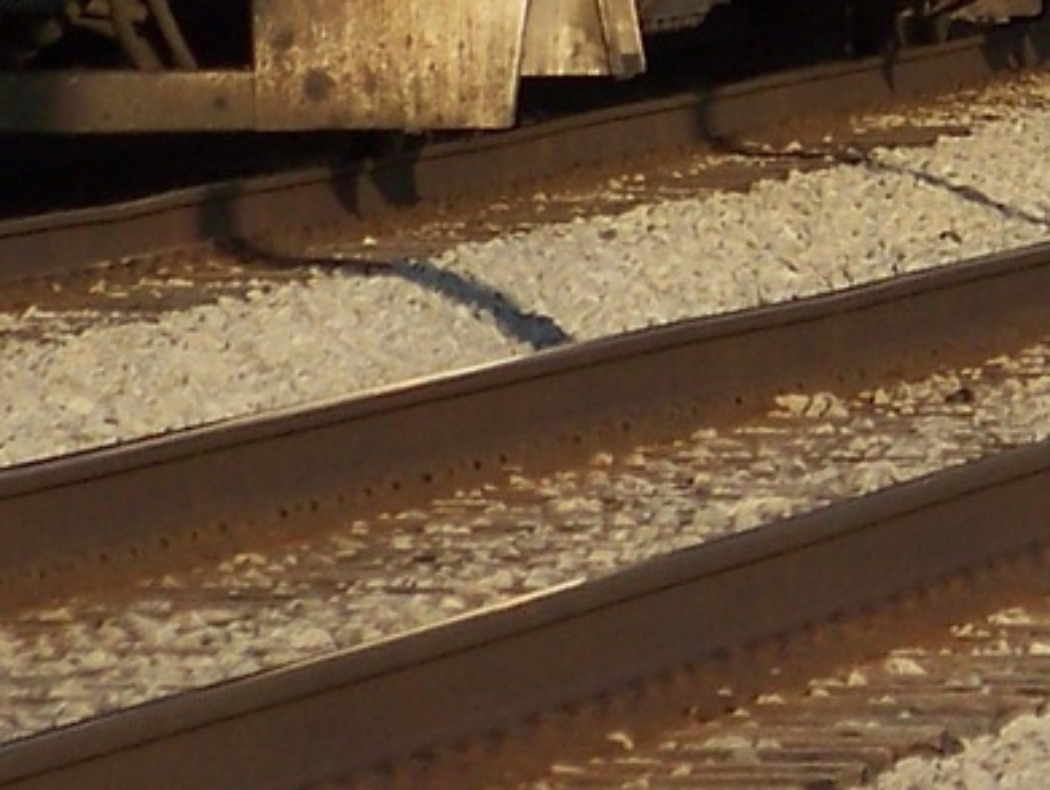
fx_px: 34854
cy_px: -822
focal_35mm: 1148
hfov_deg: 1.7
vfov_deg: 1.3
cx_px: 1200
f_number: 3.6
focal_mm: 37.4
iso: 64
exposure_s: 1/640
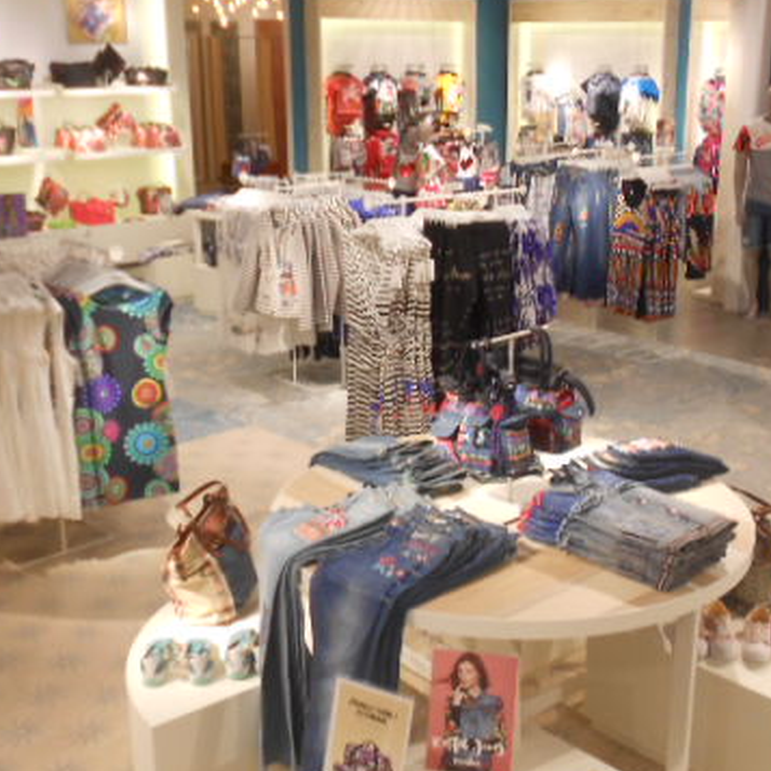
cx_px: 484
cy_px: 402
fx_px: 1159
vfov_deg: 36.8
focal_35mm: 46
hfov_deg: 36.6
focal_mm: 5.3
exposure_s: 1/30
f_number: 3.4
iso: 160
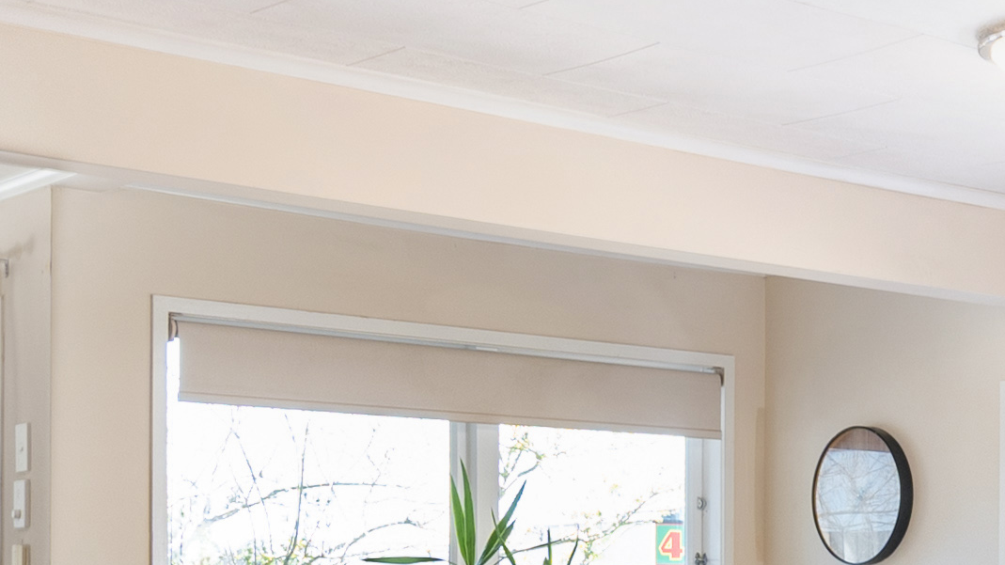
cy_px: 621
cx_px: 1091
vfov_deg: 14.2
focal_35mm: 83
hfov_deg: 24.0
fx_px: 2212
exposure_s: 1/6
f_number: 8
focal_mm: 14
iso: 400
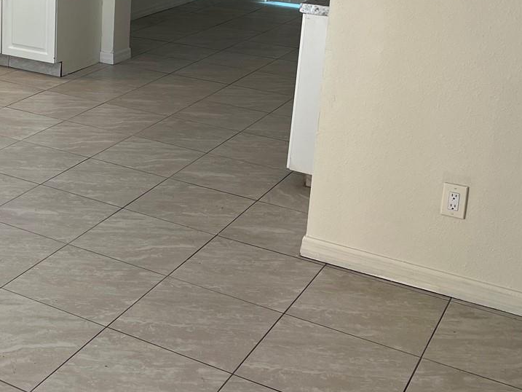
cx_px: 46
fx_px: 875
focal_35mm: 58
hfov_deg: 31.6
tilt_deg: -15.0
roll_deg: -1.5
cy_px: 66
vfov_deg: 24.7
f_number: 1.5
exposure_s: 1/150
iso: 40
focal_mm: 5.7
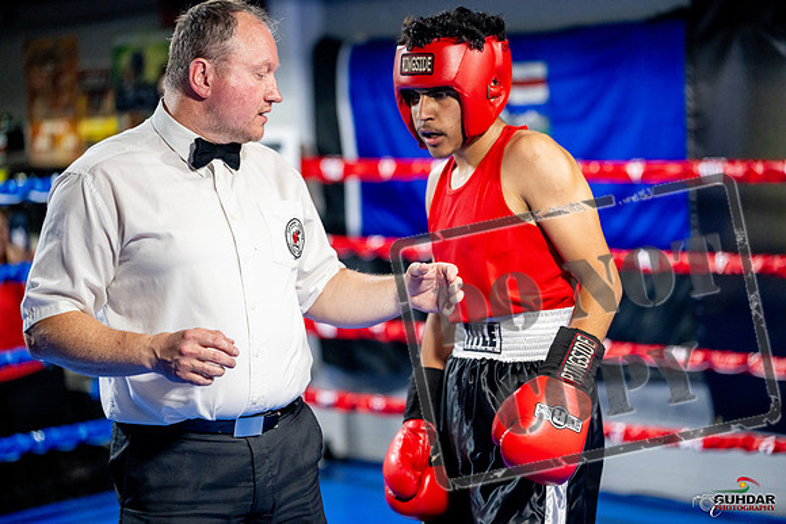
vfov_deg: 14.9
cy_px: 262
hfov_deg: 22.1
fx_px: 2009
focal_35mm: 92
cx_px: 393
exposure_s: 1/800
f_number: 2
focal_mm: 92
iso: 4000
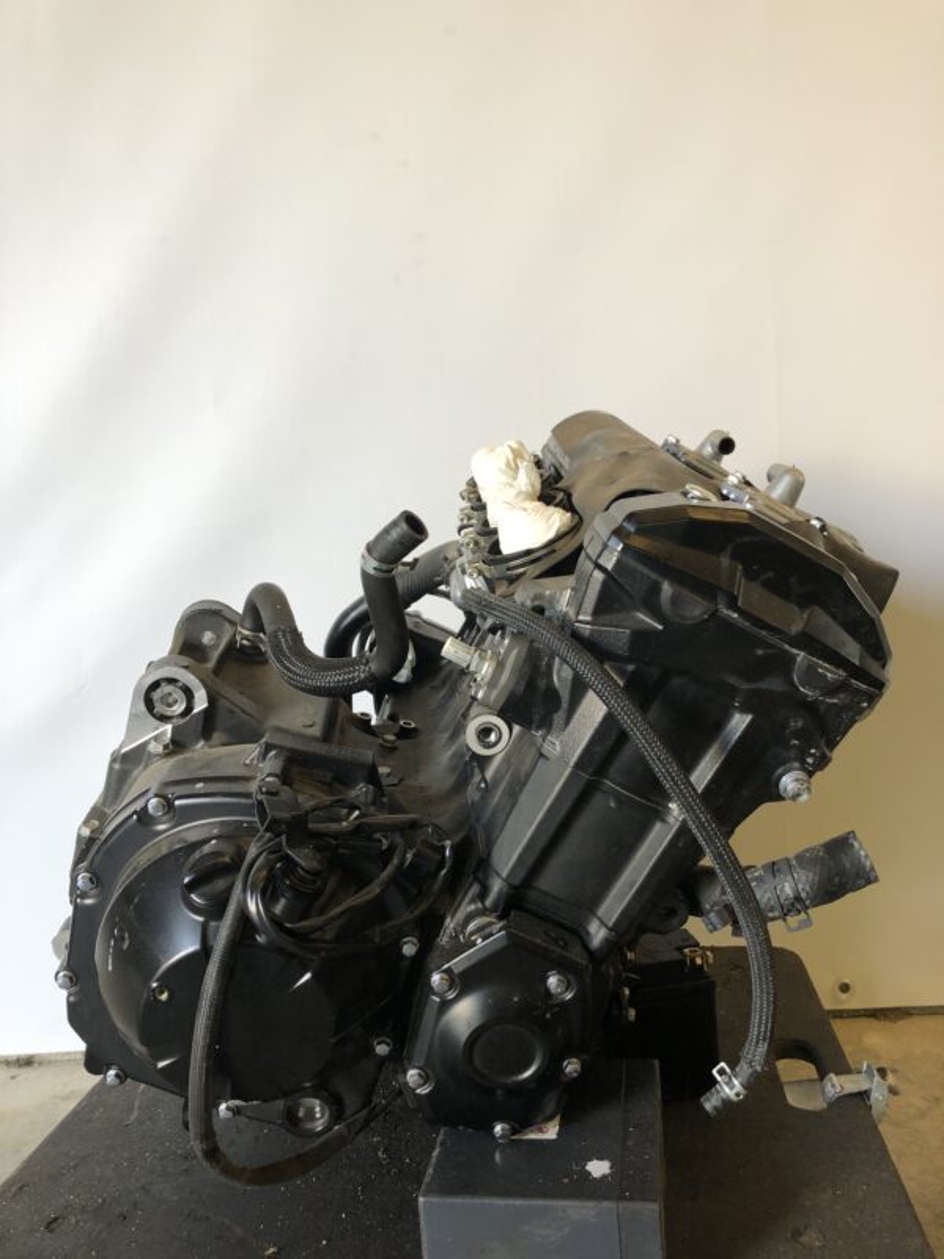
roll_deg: +4.4
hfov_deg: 49.7
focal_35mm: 28
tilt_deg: -3.4
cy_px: 630
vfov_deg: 63.4
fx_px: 1018
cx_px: 472
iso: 40
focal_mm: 3.99
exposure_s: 1/17
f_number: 1.8
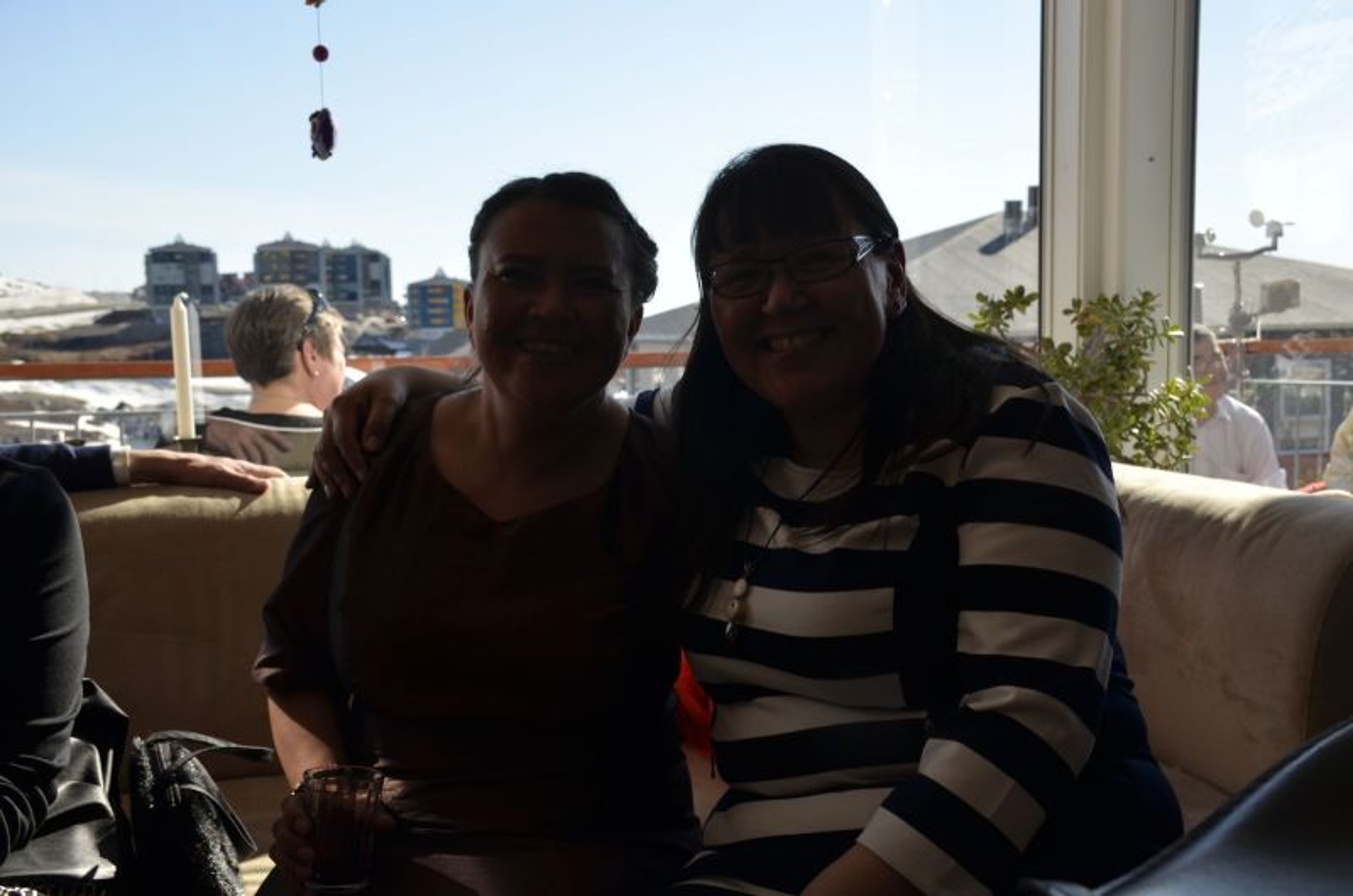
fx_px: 1463
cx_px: 676
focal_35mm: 39
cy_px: 448
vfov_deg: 34.1
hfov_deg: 49.6
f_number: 6.3
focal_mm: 26
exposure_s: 1/160
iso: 100
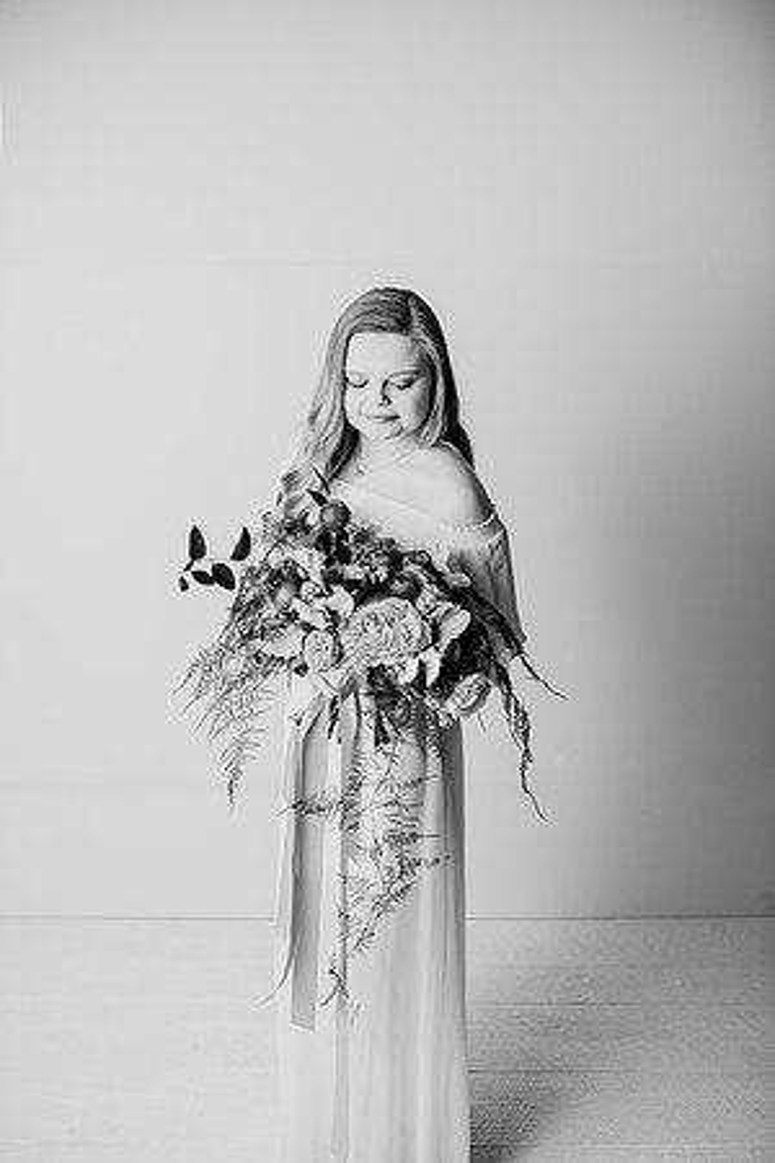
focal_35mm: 50
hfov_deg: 27.0
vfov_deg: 39.6
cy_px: 582
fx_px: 1614
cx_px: 388
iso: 100
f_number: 2.8
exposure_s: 1/200
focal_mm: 50
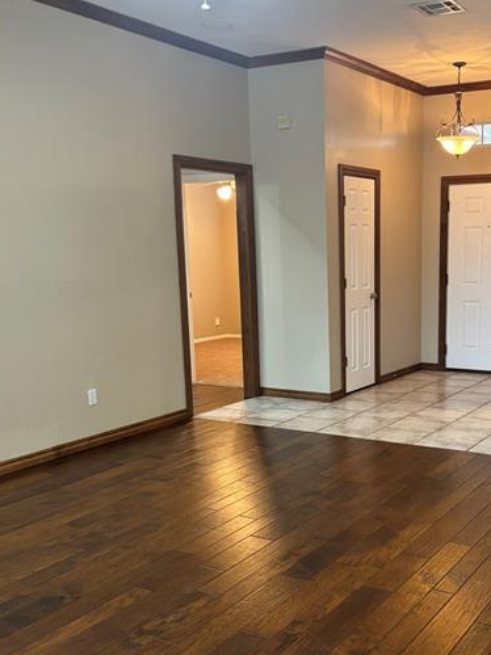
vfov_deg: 46.5
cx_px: 341
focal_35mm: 40
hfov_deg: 35.5
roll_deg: +0.1
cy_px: 394
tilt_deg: -11.1
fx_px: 757
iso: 320
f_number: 1.6
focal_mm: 5.96
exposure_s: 1/60
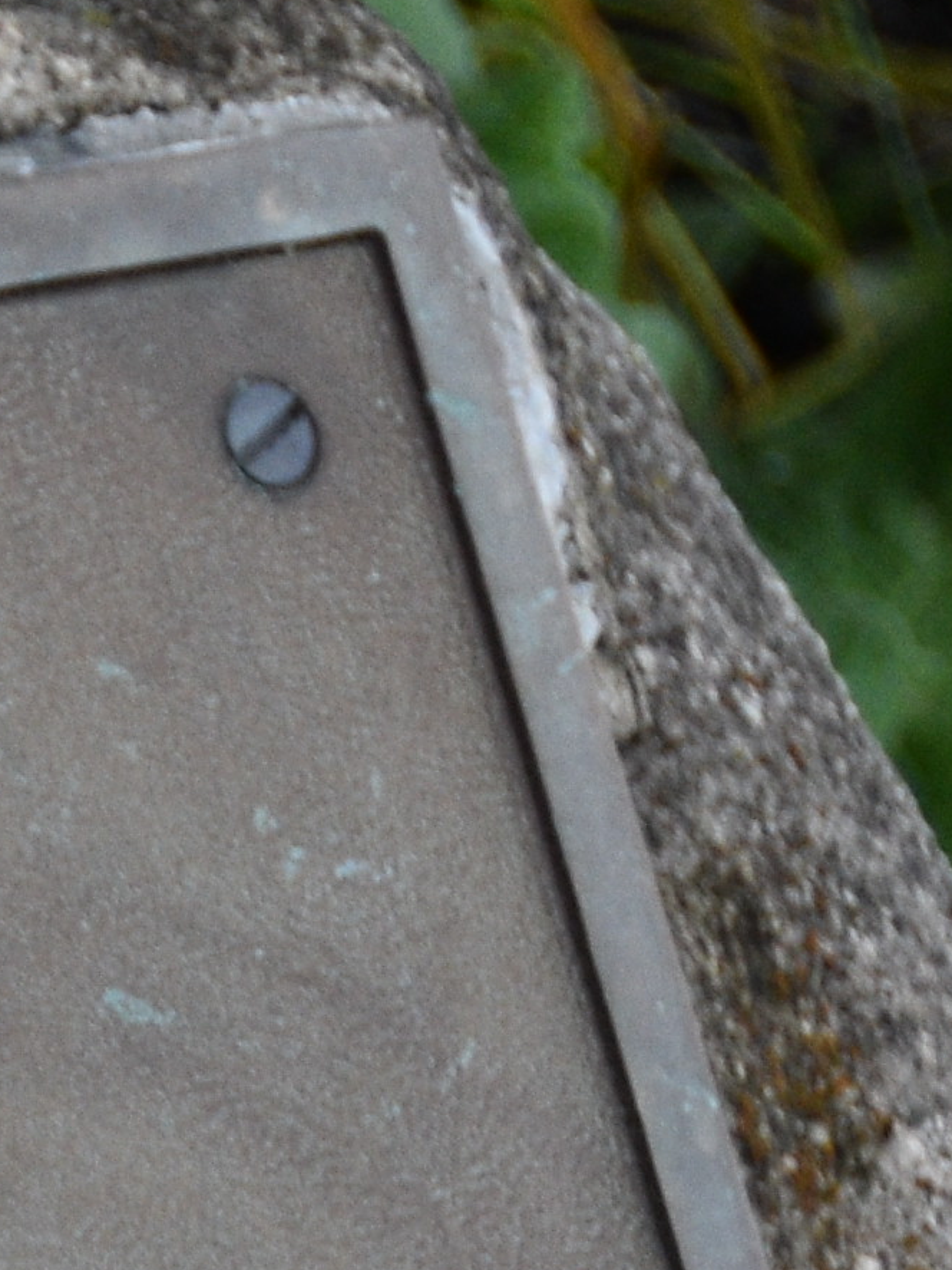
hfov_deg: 2.4
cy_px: 2722
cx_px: -2050
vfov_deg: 3.2
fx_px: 22216
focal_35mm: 606
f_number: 4.8
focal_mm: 62
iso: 400
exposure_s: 1/320
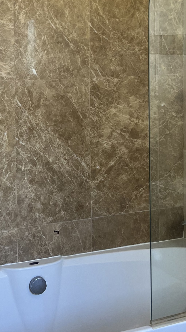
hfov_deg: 18.7
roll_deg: +0.2
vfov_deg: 32.8
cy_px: 89
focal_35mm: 63
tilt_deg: -3.9
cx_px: 7
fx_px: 553
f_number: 1.5
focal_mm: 5.7
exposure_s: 1/121
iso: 100
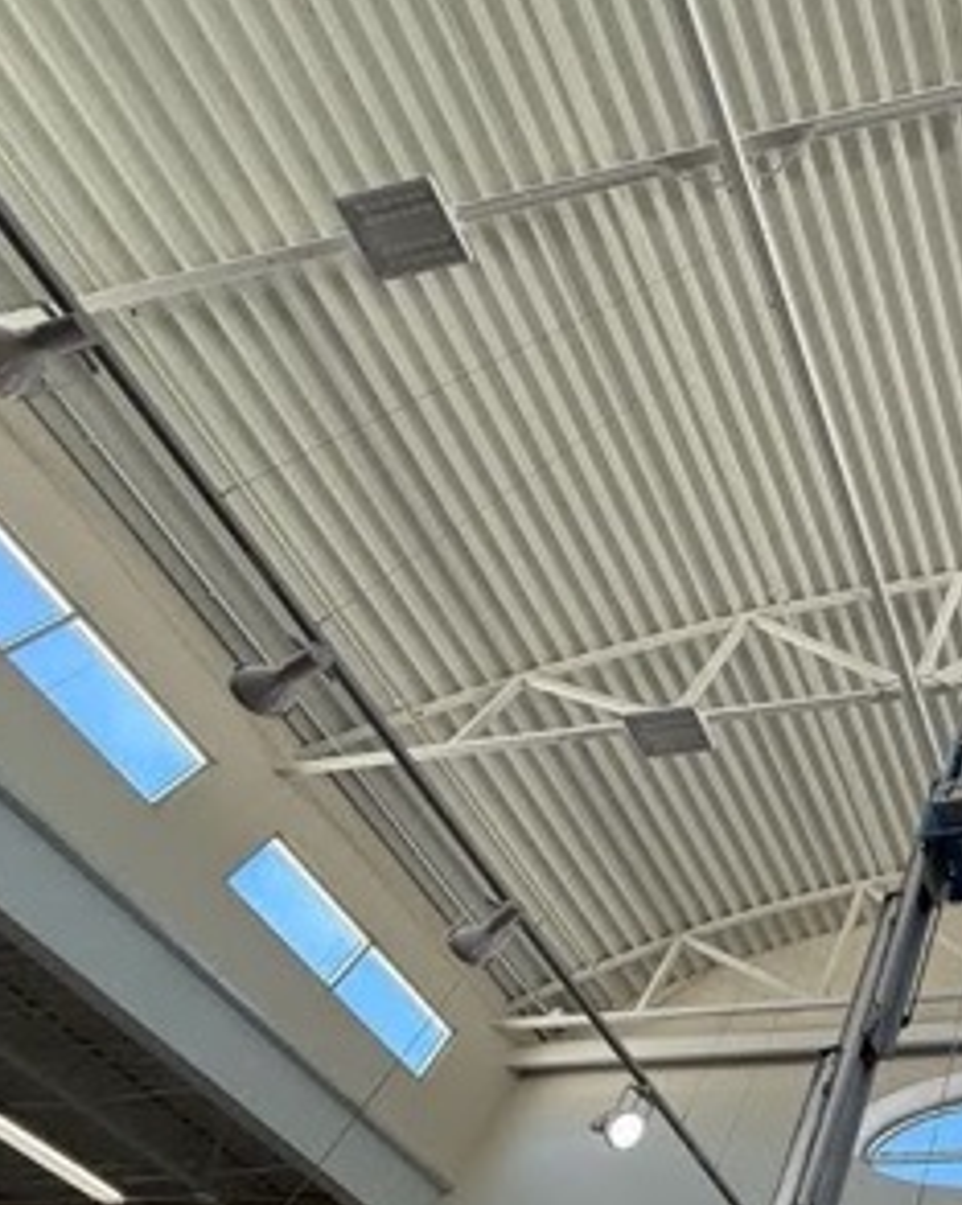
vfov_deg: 59.8
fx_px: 998
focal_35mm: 28
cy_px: 860
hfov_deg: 40.6
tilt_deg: +47.6
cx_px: 1077
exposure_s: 1/165
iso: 64
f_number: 2.2
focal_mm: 2.22
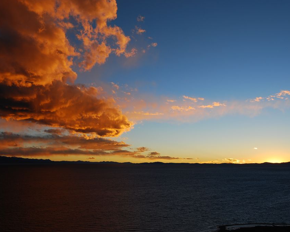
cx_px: 129
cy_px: 115
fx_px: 352
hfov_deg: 44.7
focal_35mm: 41
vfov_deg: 36.5
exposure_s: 1/100
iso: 100
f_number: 7.1
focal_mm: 24
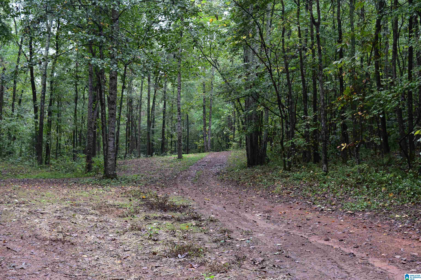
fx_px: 526
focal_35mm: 45
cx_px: 210
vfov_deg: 29.9
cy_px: 140
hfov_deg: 43.6
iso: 640
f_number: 6.3
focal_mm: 30
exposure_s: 1/15
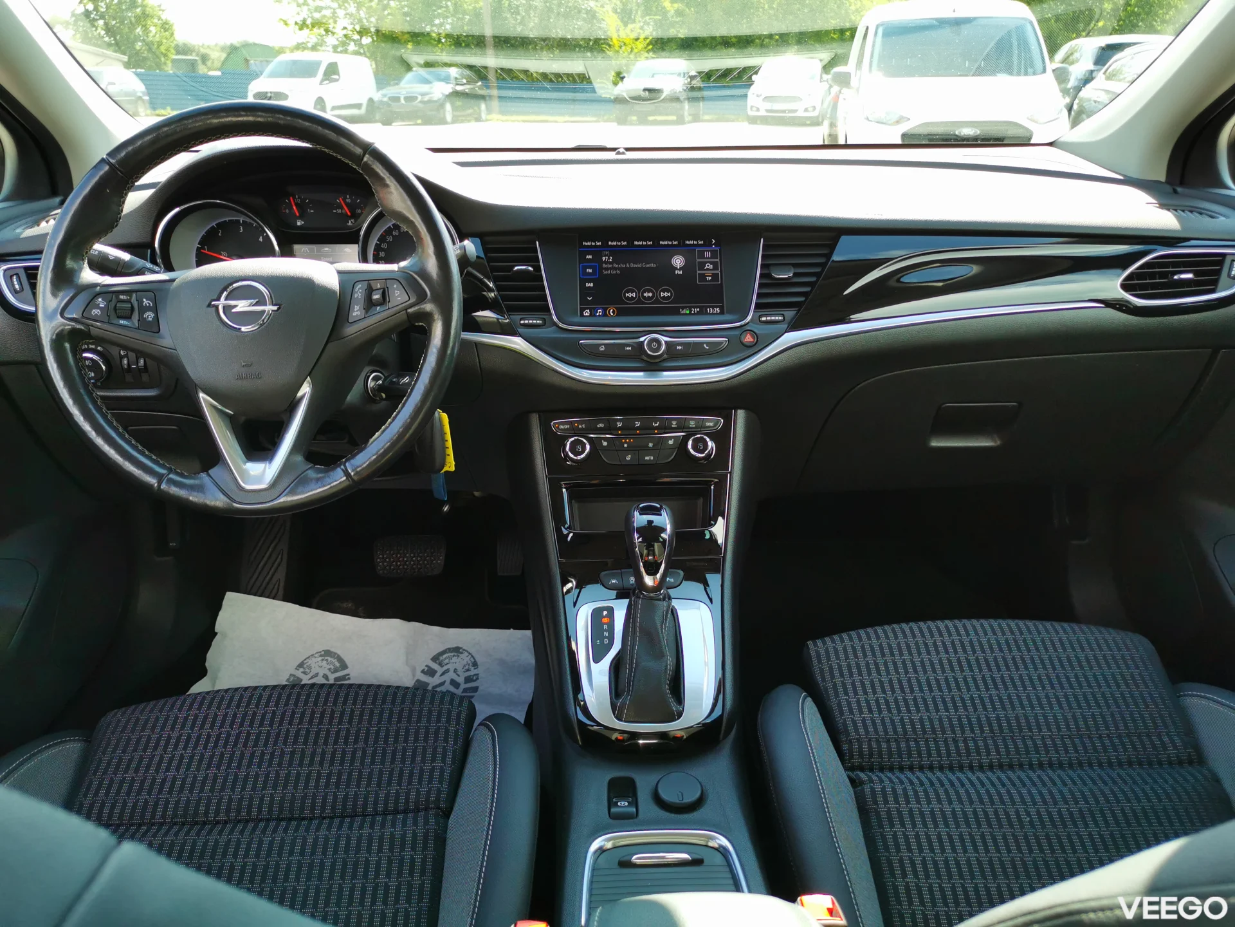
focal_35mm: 27
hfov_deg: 65.3
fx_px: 963
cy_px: 464
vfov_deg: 51.4
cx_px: 618
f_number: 1.8
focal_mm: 5.58
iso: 50
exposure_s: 1/264
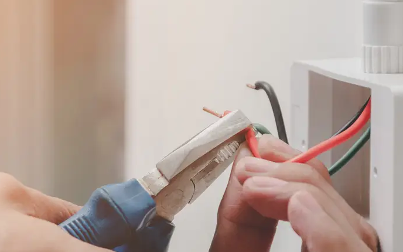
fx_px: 2142
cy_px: 156
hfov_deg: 10.7
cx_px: 235
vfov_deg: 6.7
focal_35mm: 195
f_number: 4
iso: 400
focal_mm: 70
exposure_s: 1/60
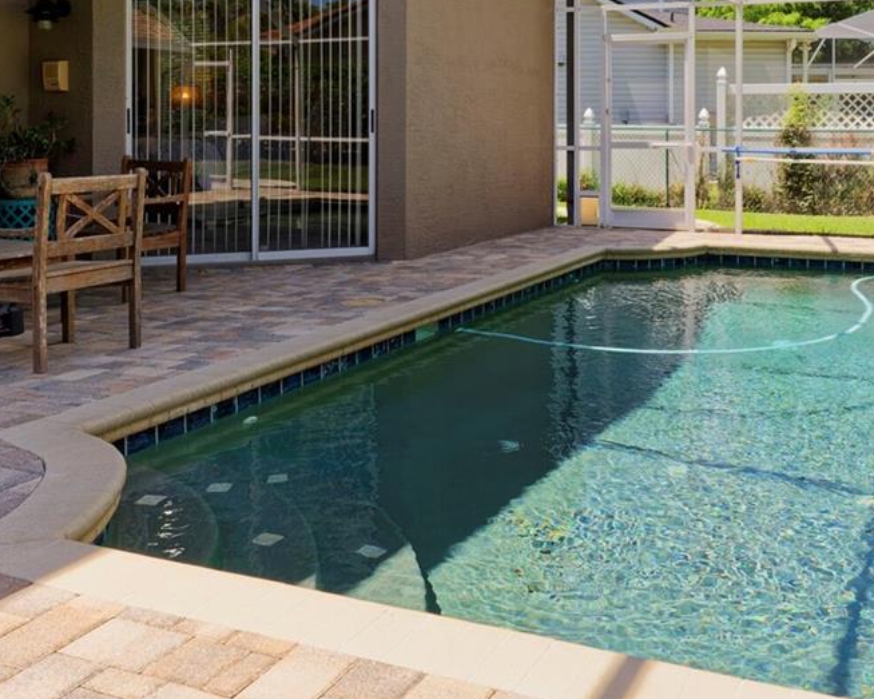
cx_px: 561
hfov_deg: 46.3
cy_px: 124
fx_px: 1009
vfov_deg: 36.7
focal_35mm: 39
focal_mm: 17
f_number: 8
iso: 250
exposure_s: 1/200
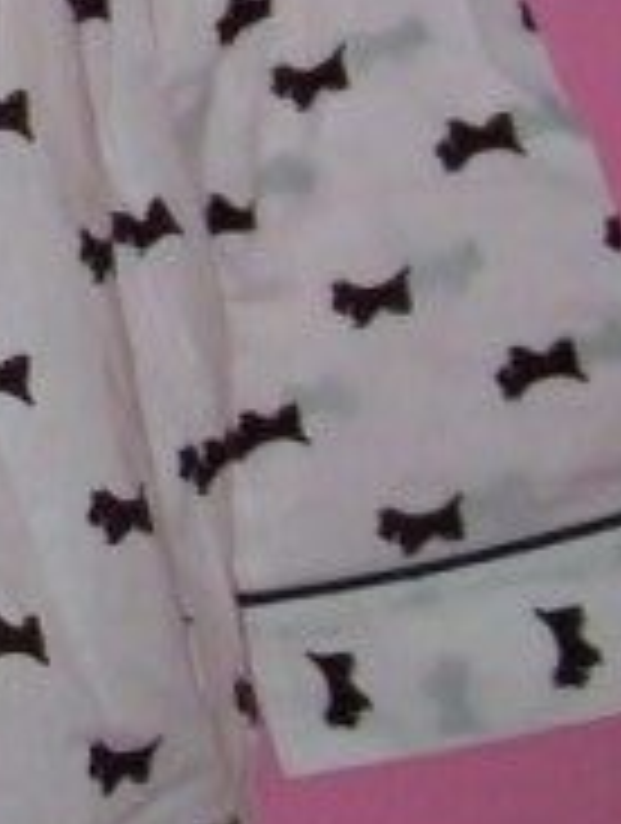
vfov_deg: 12.4
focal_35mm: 157
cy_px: 14
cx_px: -544
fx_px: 3742
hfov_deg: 9.0
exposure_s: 1/64
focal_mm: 6
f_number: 2.7
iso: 80
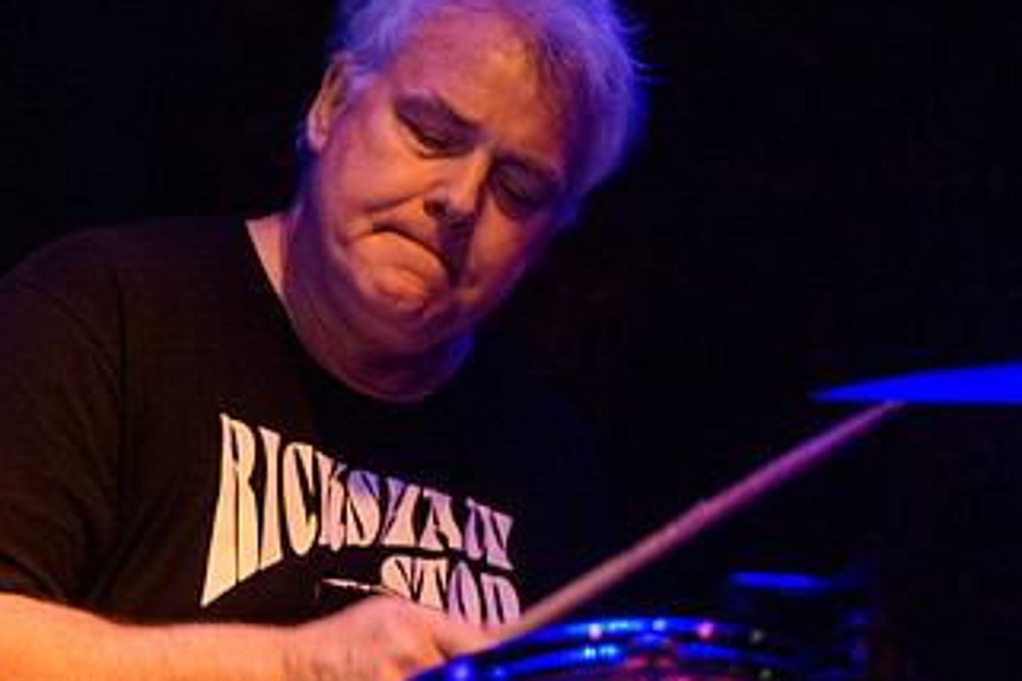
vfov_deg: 6.1
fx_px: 6415
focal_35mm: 226
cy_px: 348
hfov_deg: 9.1
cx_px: 328
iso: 6400
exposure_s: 1/100
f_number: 3.2
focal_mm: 125
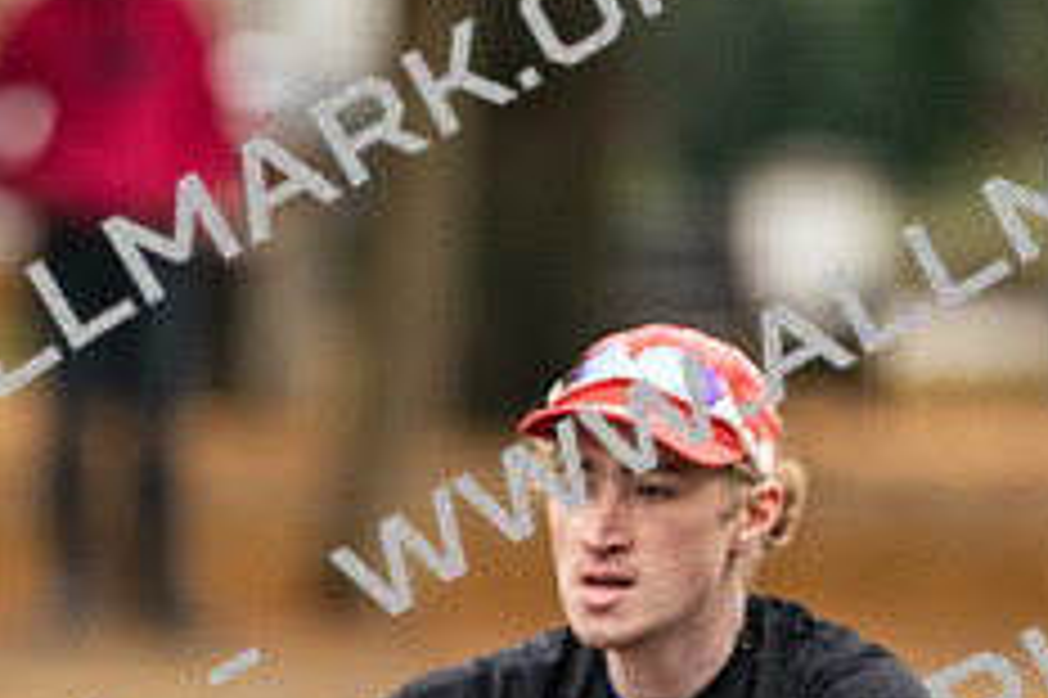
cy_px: 691
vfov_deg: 1.4
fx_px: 29002
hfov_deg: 2.1
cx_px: 4
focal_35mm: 997
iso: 4000
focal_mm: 400
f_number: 4.5
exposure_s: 1/2500
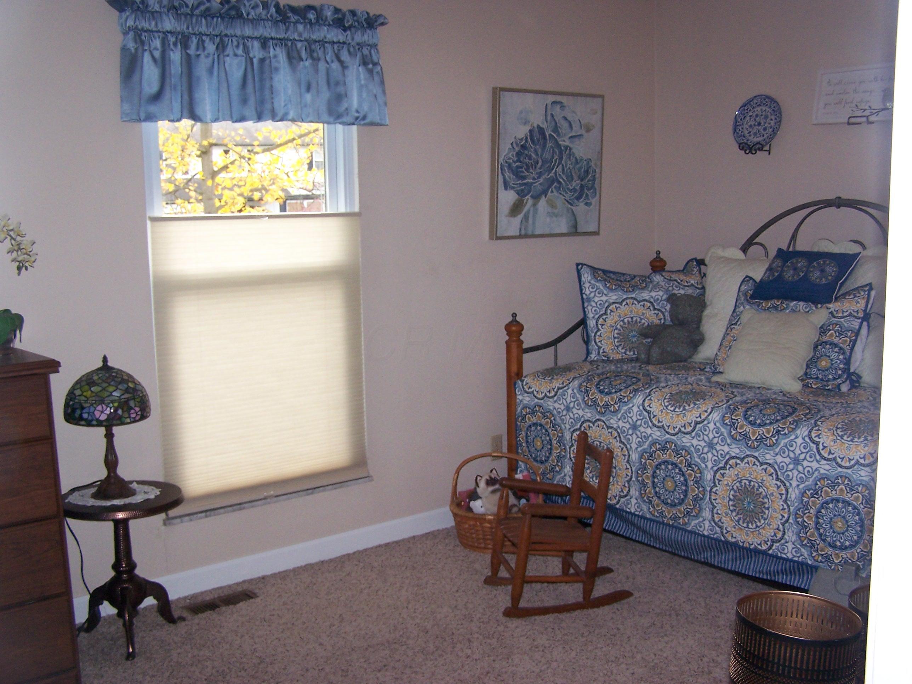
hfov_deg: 49.0
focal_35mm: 38
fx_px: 1001
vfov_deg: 37.7
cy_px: 342
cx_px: 456
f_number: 2.8
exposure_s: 1/60
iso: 140
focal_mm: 6.3
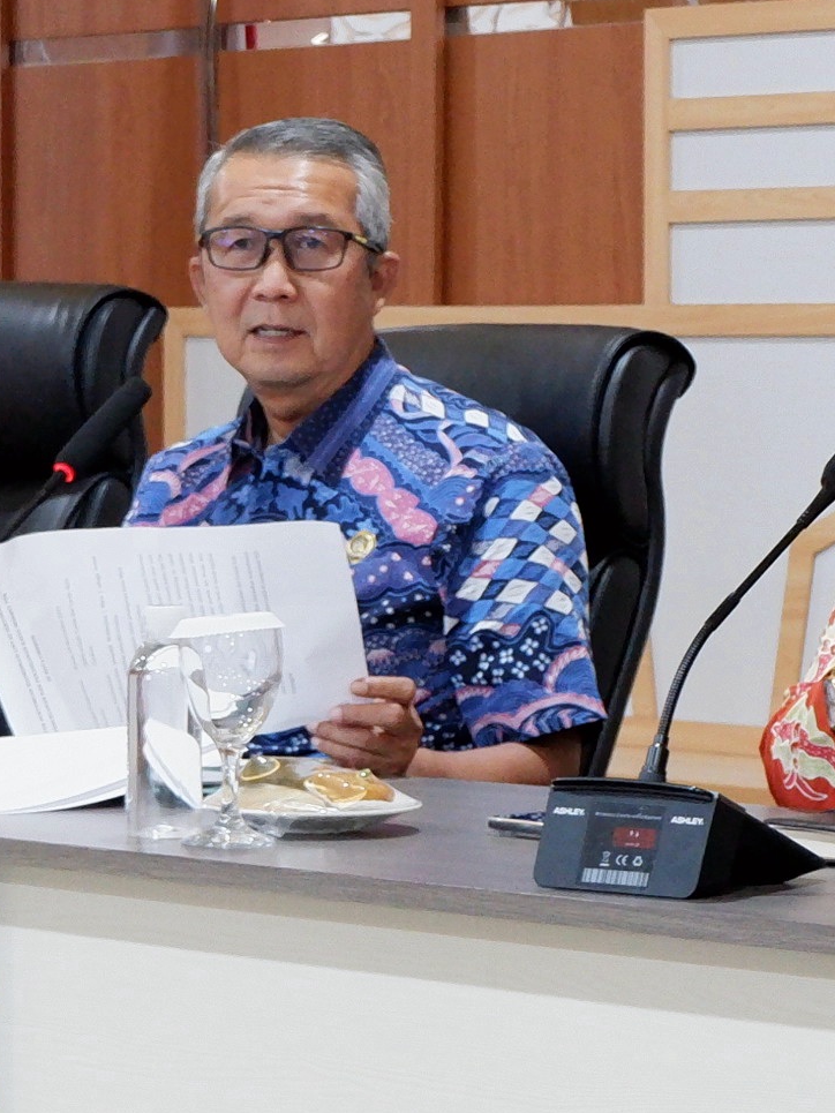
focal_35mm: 69
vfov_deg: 28.2
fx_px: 2219
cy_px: 527
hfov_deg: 21.3
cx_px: 420
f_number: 4.4
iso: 3200
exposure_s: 1/56.2
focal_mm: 26.4
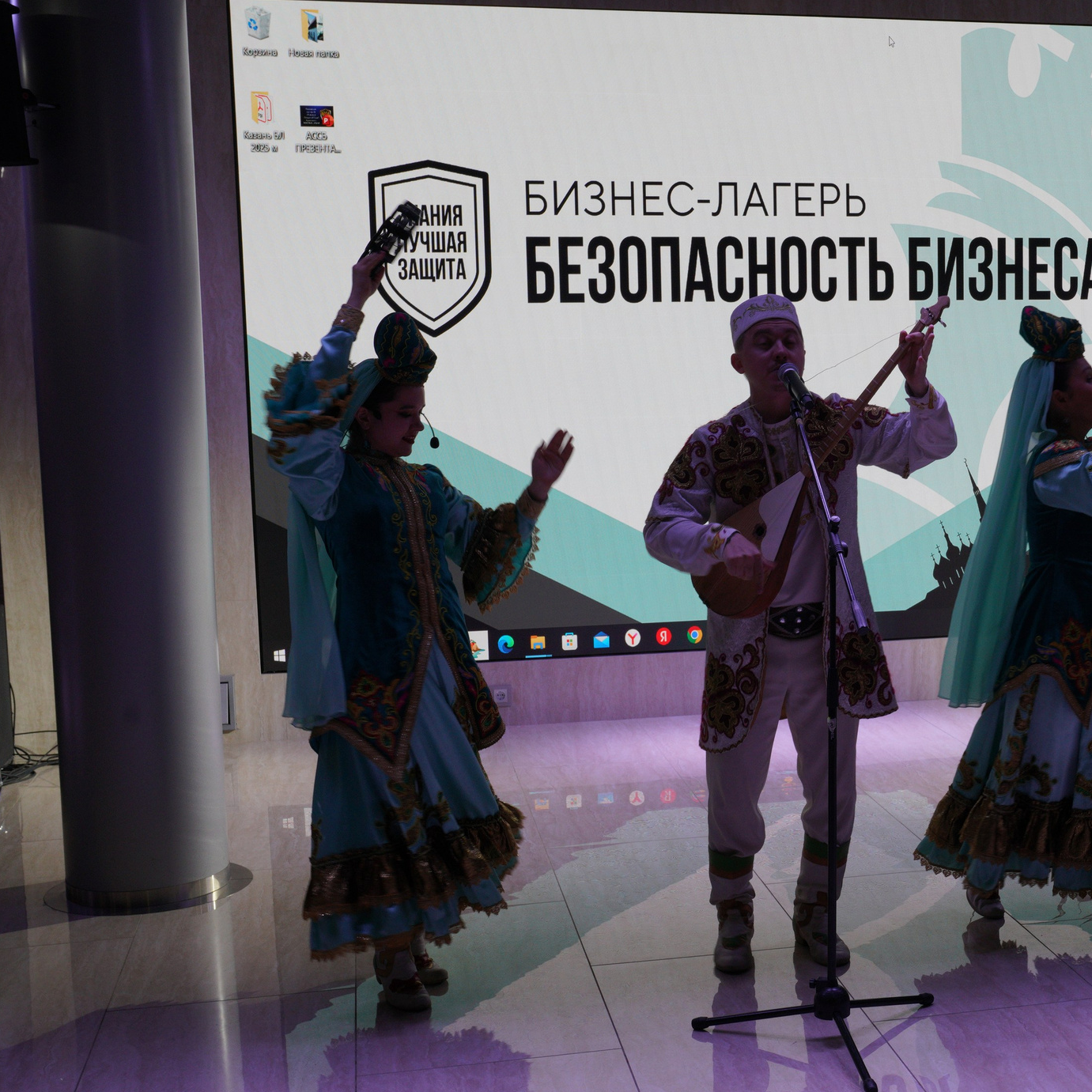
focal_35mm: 52
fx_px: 1856
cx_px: 839
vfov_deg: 32.8
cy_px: 587
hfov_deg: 32.1
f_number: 9
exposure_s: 1/125
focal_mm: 33
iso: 640
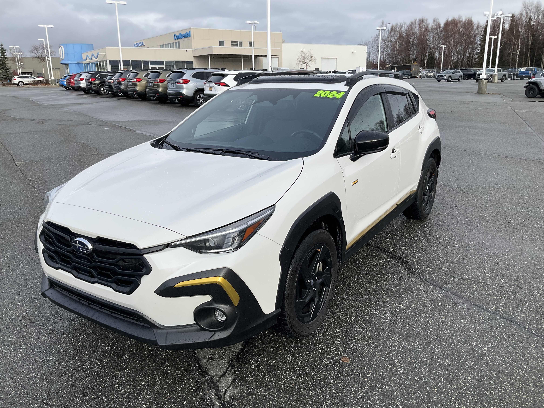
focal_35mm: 29
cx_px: 272
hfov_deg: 61.7
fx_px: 456
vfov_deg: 48.2
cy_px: 204
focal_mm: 3
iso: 25
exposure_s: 1/912
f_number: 1.8
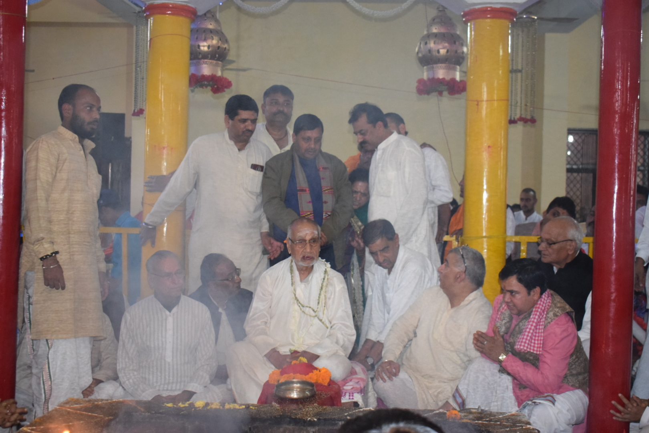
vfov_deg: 25.1
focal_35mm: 54
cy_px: 216
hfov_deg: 36.9
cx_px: 324
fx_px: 973
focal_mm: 36
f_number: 4.8
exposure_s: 1/60
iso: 2800
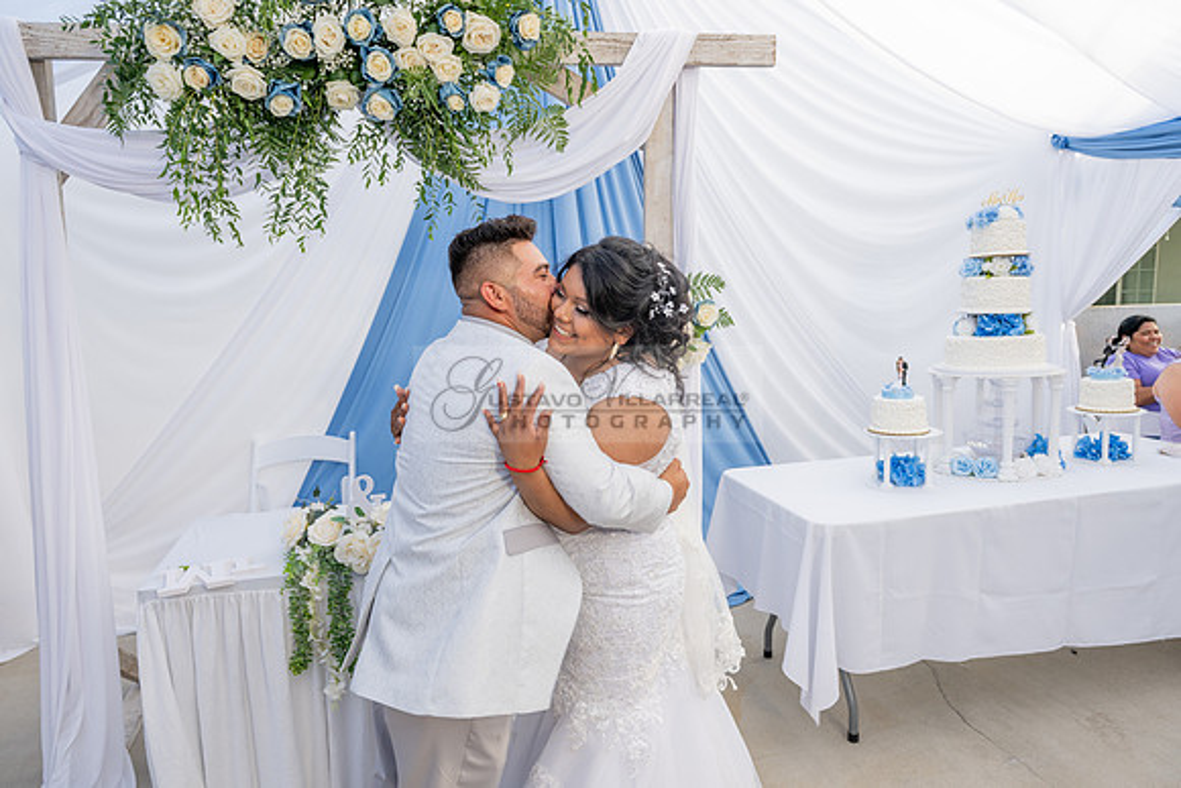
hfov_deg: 73.7
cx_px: 590
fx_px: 787
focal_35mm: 24
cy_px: 394
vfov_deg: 53.2
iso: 200
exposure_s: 1/125
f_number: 6.3
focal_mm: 24
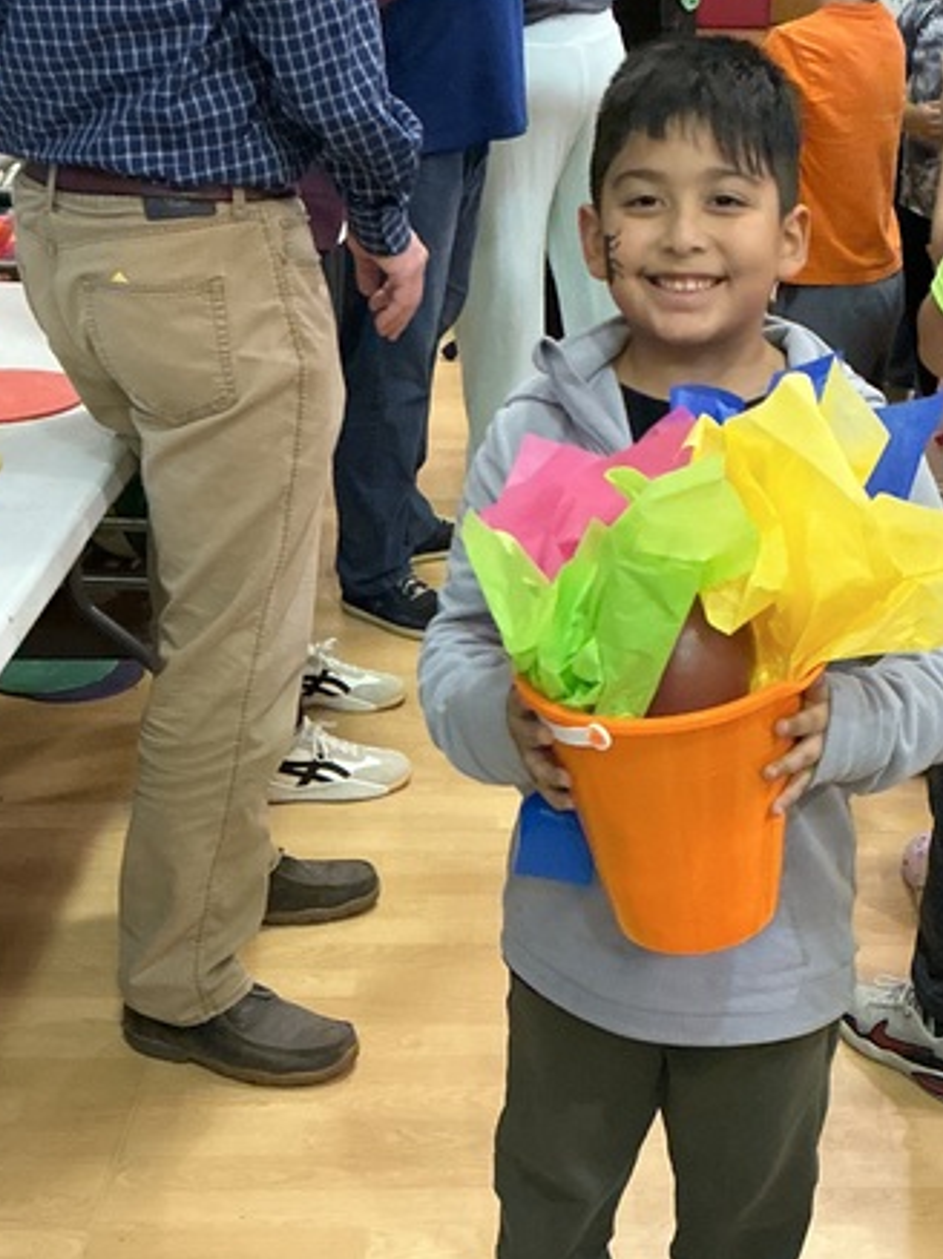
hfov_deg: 27.2
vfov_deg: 36.1
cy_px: 739
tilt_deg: -27.5
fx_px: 1927
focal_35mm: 53
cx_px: 681
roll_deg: -1.7
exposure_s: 1/60
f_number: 1.8
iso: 200
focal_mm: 3
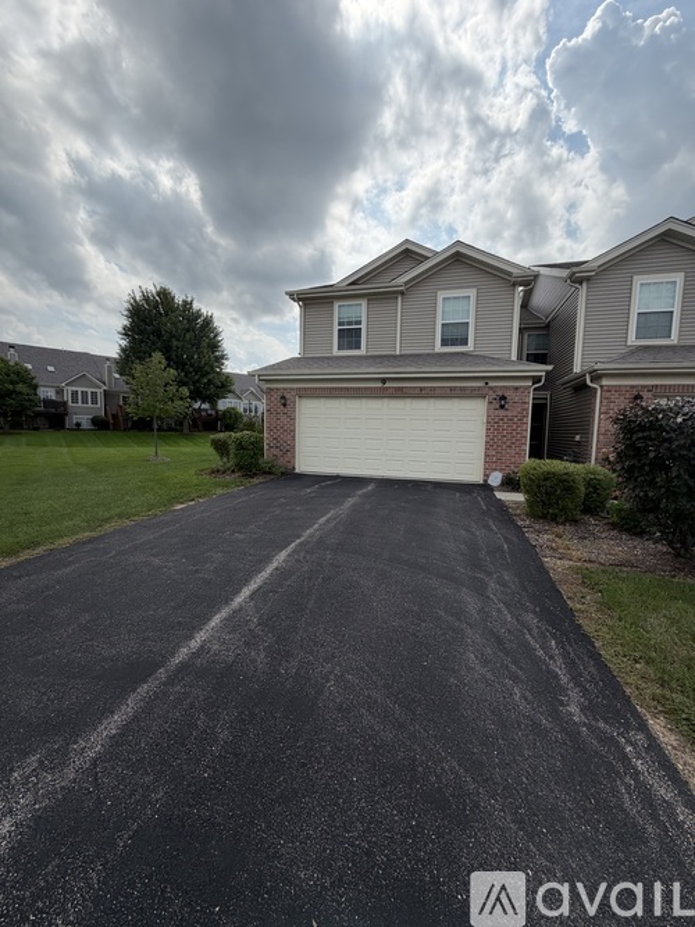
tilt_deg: -4.6
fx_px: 375
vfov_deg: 102.1
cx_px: 348
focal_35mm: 14
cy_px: 464
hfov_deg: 85.7
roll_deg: -1.1
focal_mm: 2.22
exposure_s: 1/1145
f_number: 2.2
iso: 25
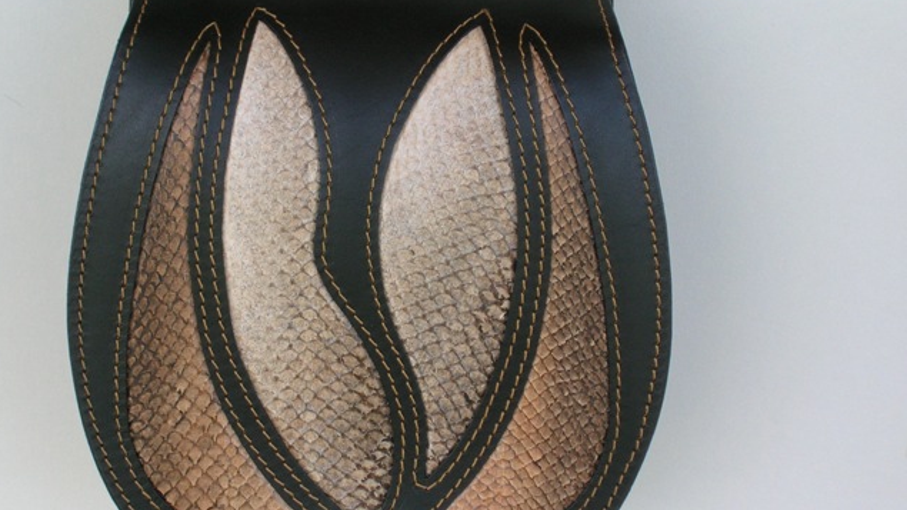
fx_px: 3102
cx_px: 381
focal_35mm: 129
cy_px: 276
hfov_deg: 16.6
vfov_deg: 9.4
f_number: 4.7
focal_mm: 15.7
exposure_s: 1/31.3
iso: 50
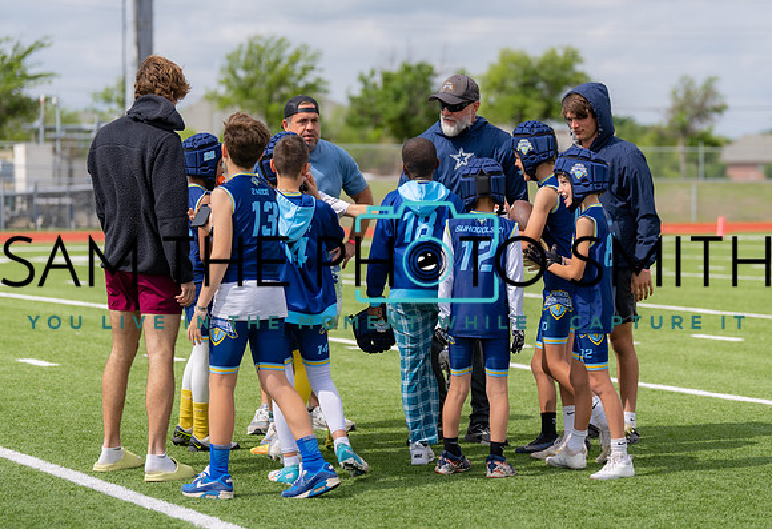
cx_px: 438
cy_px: 236
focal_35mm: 113
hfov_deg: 17.9
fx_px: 2444
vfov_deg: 12.3
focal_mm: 98
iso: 100
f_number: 2.8
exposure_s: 1/3200
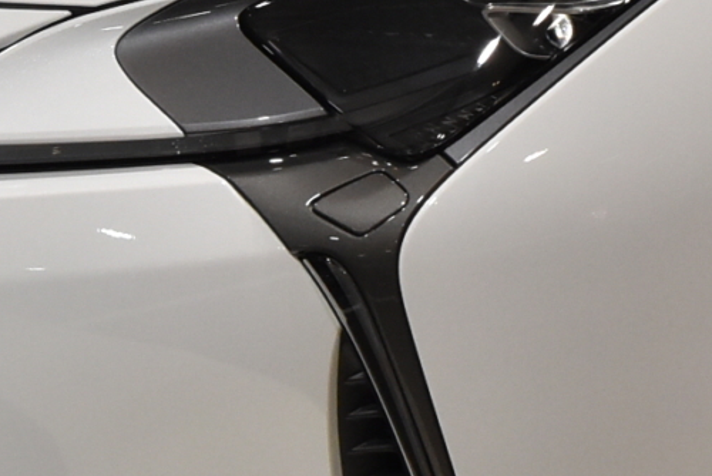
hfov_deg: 11.8
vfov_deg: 8.1
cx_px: 953
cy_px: -100
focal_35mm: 169
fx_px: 3344
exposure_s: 1/30
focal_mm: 22
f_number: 8
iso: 1100
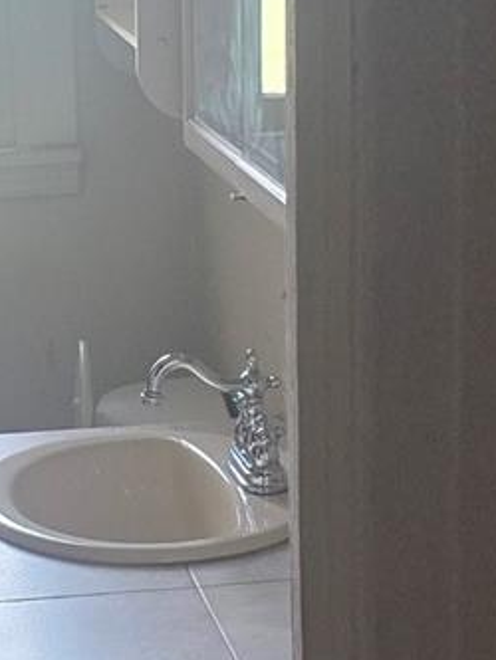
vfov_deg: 18.5
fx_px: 2024
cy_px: 426
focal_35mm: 106
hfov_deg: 13.7
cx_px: -65
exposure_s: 1/120
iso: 640
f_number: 1.7
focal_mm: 6.3
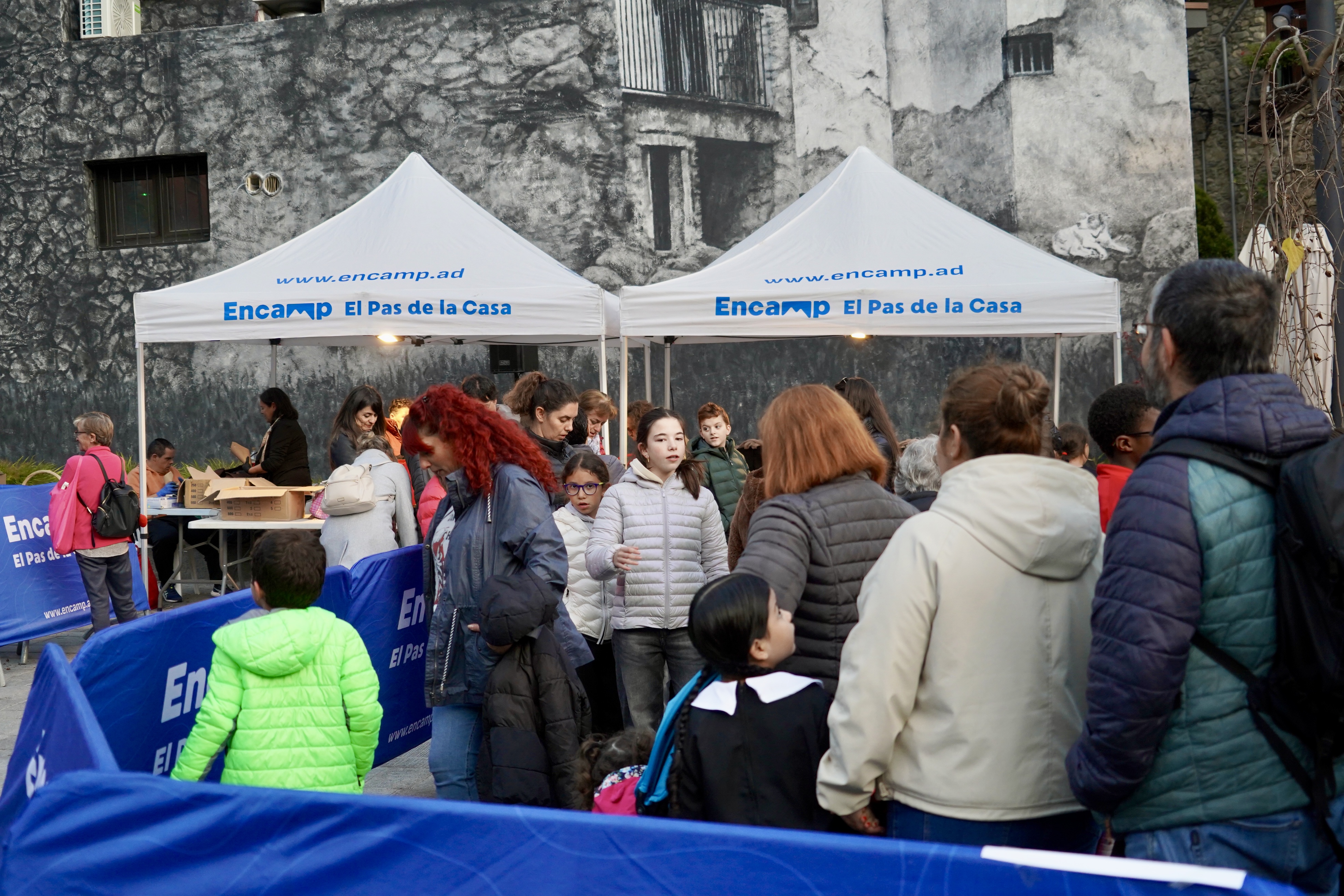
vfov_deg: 29.2
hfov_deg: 42.7
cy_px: 448
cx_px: 672
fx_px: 1717
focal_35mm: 46
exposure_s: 1/160
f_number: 4.5
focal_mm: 46
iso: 1250
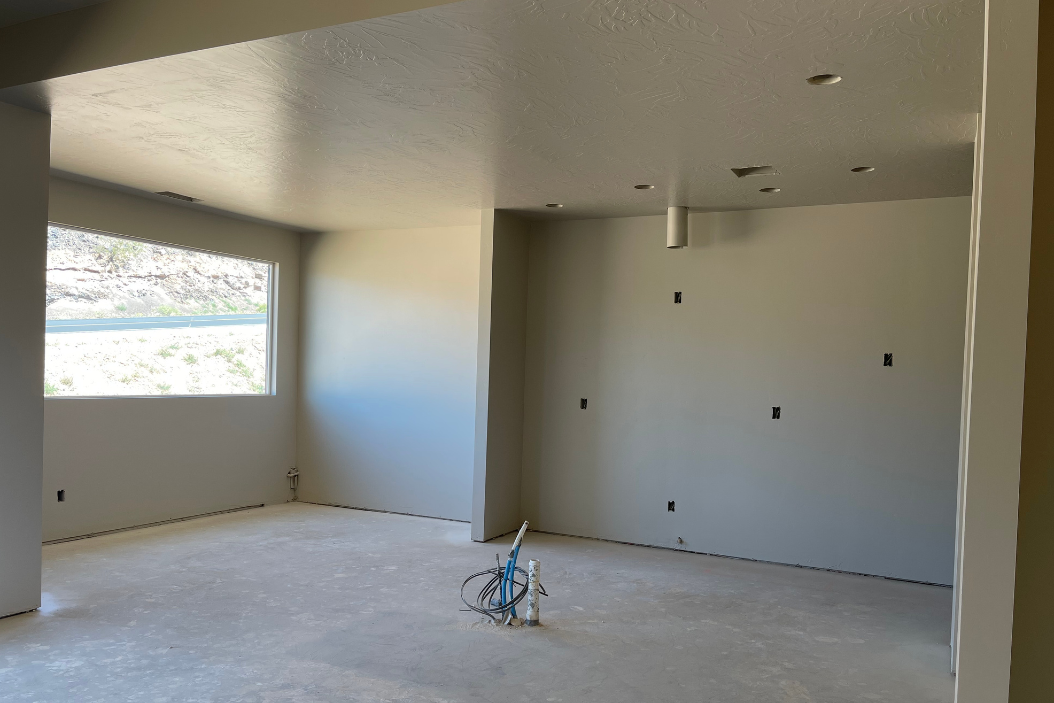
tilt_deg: -2.3
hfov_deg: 67.4
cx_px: 544
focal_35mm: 27
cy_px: 392
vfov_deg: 47.8
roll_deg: -2.4
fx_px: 790
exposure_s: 1/121
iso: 40
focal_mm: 5.1
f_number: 1.6
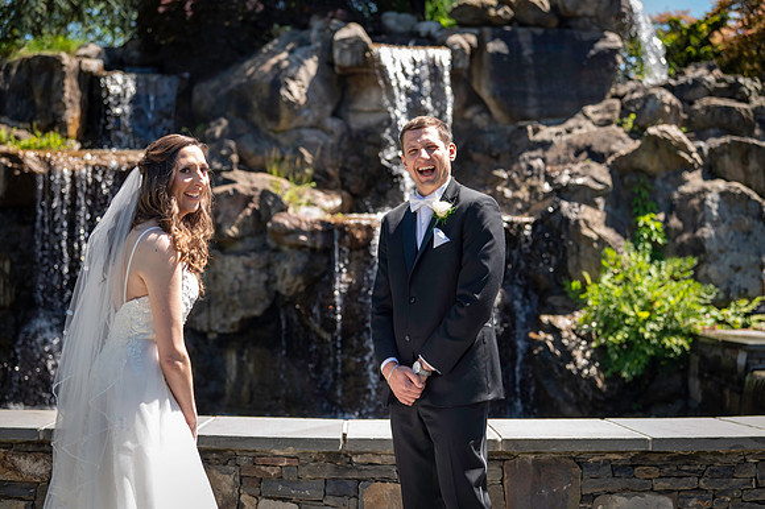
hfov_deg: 28.9
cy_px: 254
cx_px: 382
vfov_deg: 19.4
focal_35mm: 70
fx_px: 1487
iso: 1000
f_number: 3.5
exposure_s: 1/3200
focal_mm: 70
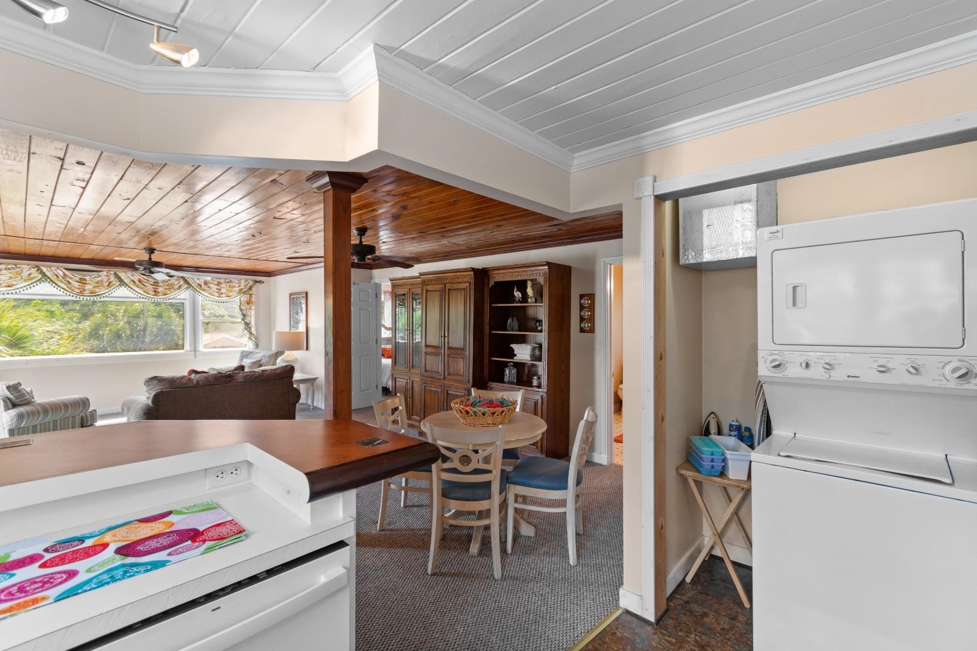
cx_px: 488
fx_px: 407
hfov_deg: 100.4
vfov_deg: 77.3
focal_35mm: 15
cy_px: 326
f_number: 4.5
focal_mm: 10
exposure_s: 1/13
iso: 100
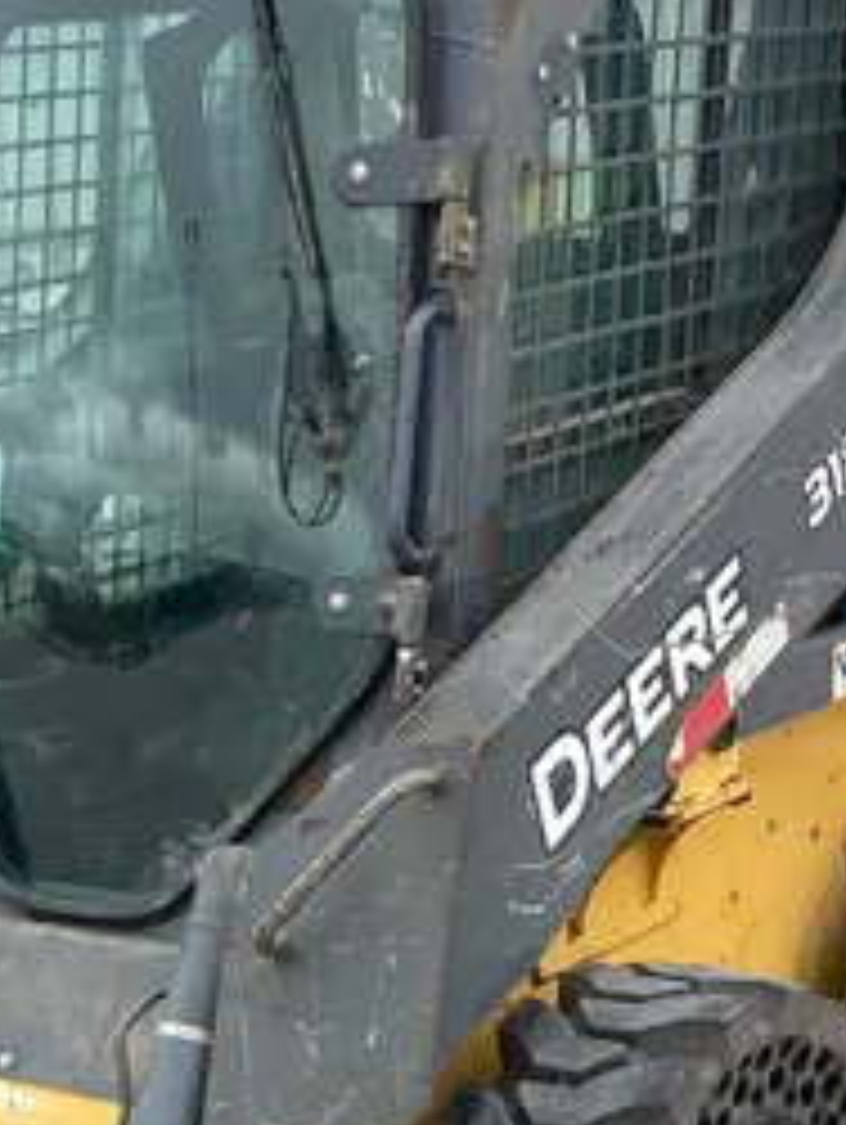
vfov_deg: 23.3
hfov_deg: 17.7
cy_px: 956
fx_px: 2668
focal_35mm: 82
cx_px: 50
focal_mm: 3.99
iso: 20
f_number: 1.8
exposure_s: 1/289
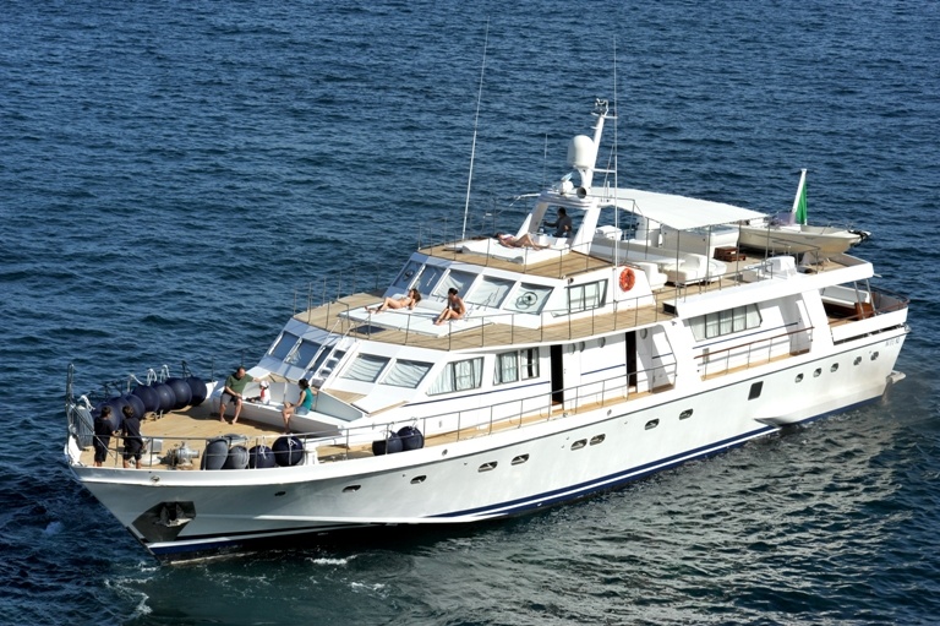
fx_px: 2740
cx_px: 470
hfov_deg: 19.5
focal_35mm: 105
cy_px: 313
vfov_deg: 13.0
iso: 400
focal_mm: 105
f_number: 14
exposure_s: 1/800
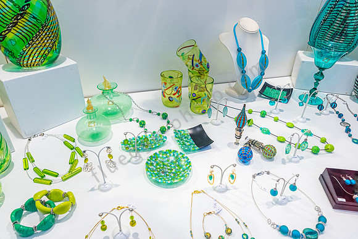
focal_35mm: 24
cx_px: 179
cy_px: 120
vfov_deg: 53.2
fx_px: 239
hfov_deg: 73.7
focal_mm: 16
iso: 1000
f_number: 5.6
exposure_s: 1/125
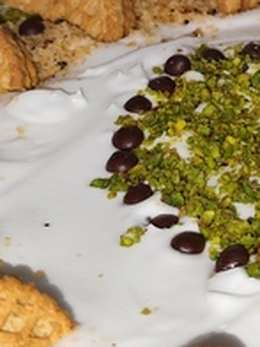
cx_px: 249
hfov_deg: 13.5
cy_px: 53
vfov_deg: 18.0
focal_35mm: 108
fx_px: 1082
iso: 400
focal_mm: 6.19
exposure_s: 1/100
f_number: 1.65
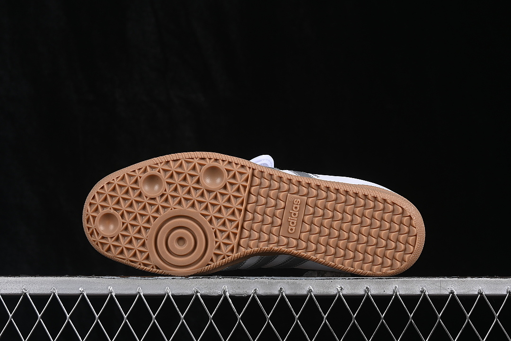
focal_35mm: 75
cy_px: 170
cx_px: 256
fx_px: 1065
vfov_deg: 18.2
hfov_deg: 27.0
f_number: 8
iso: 160
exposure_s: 1/80
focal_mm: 50
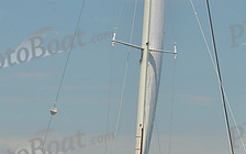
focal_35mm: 185
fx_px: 1240
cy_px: 193
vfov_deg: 7.0
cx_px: 172
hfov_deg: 11.3
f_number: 11
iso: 280
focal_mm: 70
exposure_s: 1/800
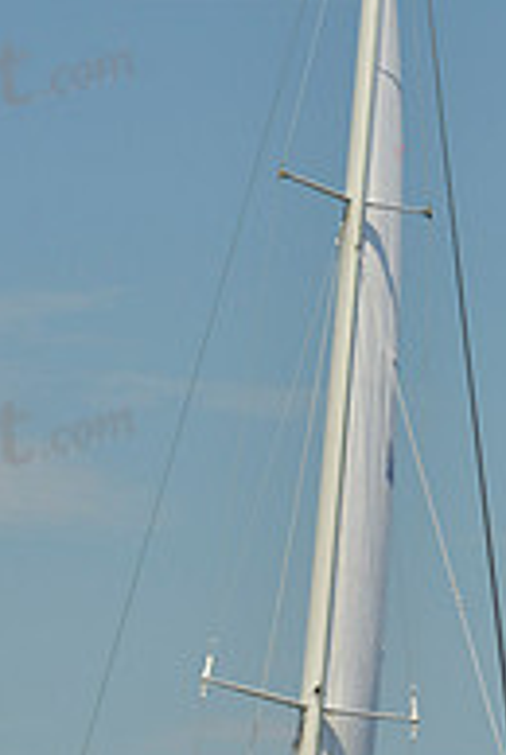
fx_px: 4390
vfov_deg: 9.8
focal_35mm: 209
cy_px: 627
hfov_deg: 6.6
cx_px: 337
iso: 280
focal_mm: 70
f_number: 11
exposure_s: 1/800
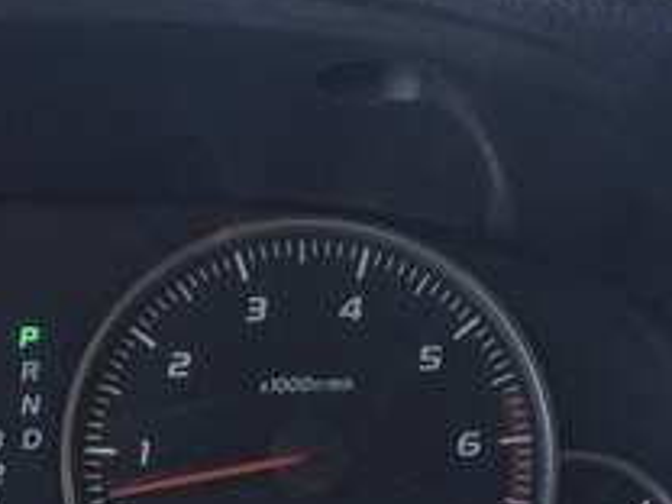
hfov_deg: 21.0
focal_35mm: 92
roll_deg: -0.3
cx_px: 116
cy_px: 625
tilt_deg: -29.1
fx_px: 1786
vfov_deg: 15.4
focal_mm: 4.15
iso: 64
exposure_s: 1/100
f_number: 2.2
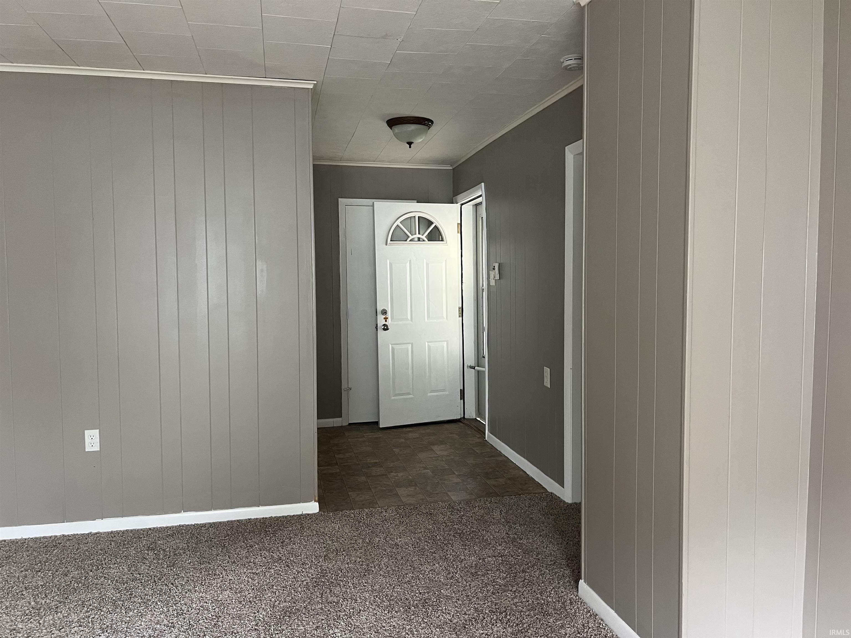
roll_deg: +0.1
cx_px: 426
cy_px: 319
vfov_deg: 53.1
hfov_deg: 67.3
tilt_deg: -4.2
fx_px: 639
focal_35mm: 26
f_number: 1.5
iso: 250
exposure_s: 1/60
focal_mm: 5.7
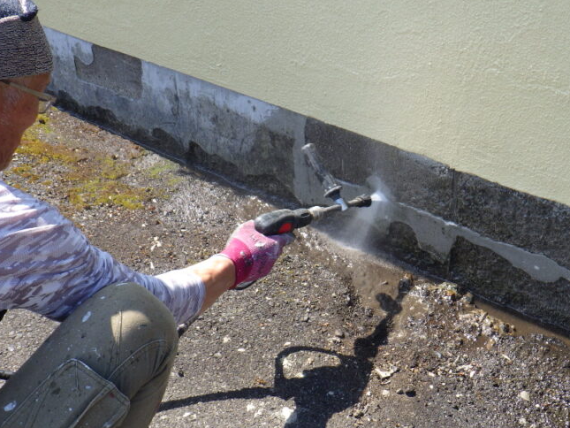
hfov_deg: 35.2
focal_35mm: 54
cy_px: 252
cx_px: 385
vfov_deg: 27.0
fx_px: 889
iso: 125
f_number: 4.6
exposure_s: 1/250
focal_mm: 6.1
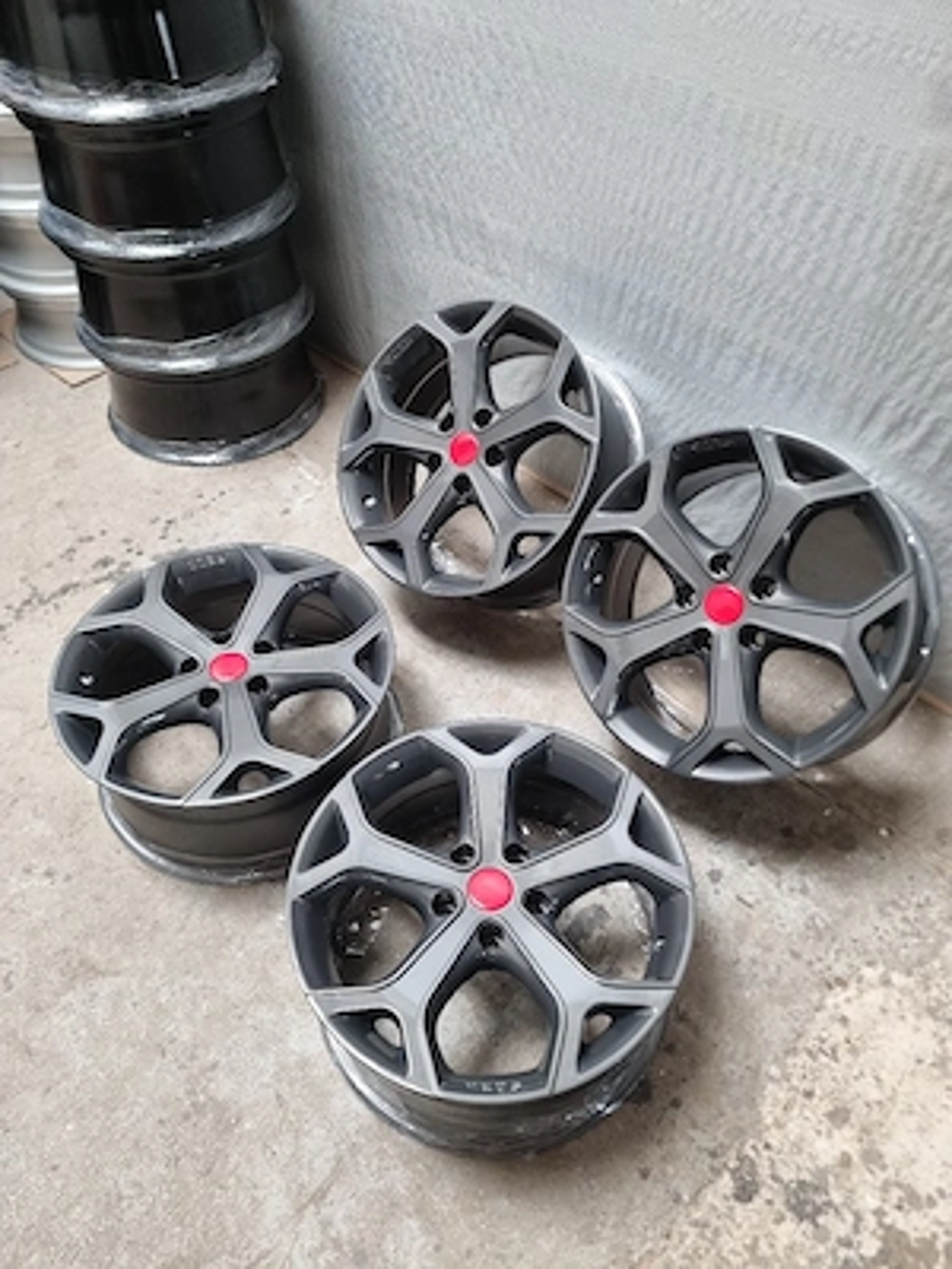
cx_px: 476
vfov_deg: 67.3
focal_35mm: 26
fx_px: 953
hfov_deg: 53.1
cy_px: 634
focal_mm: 5.4
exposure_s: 1/50
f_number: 1.8
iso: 250
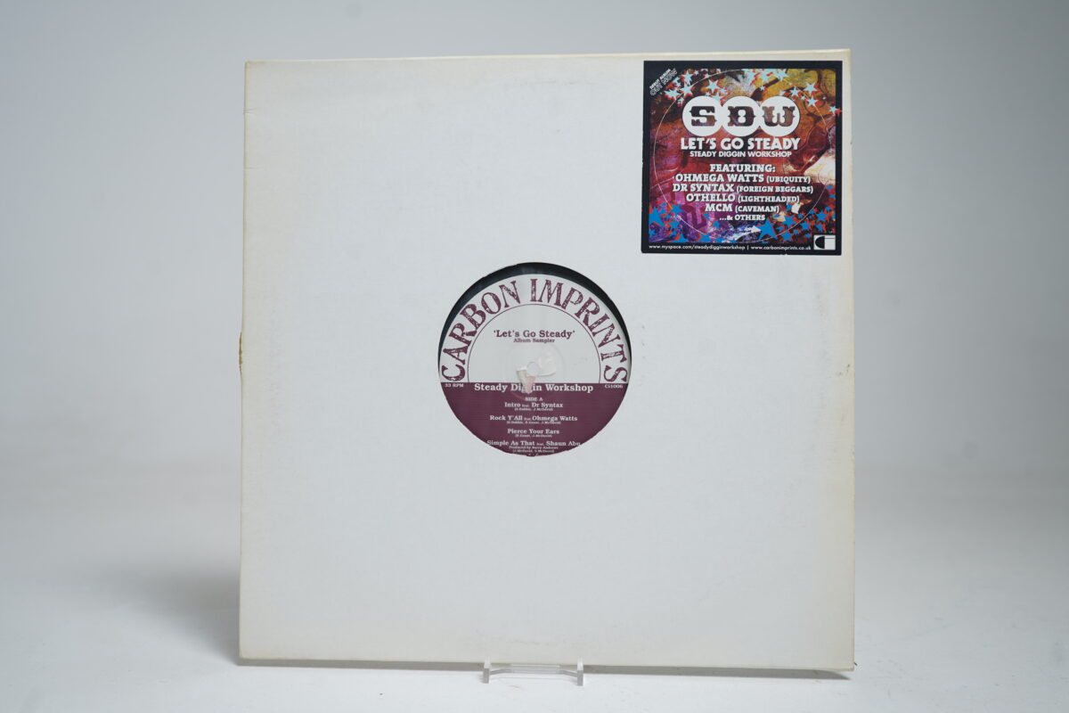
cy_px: 356
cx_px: 534
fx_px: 980
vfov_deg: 40.0
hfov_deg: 57.2
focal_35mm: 33
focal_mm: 33
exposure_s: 1/10
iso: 64
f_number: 5
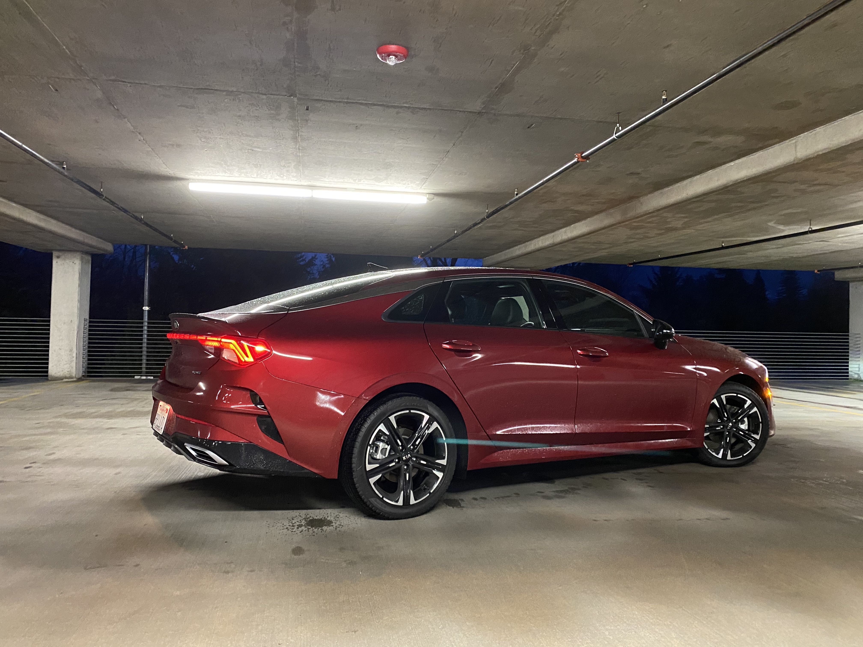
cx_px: 432
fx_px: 648
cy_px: 324
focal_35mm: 26
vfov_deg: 53.1
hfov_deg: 67.3
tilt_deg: +0.3
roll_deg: -1.1
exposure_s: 1/29
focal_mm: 4.25
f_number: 1.8
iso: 640
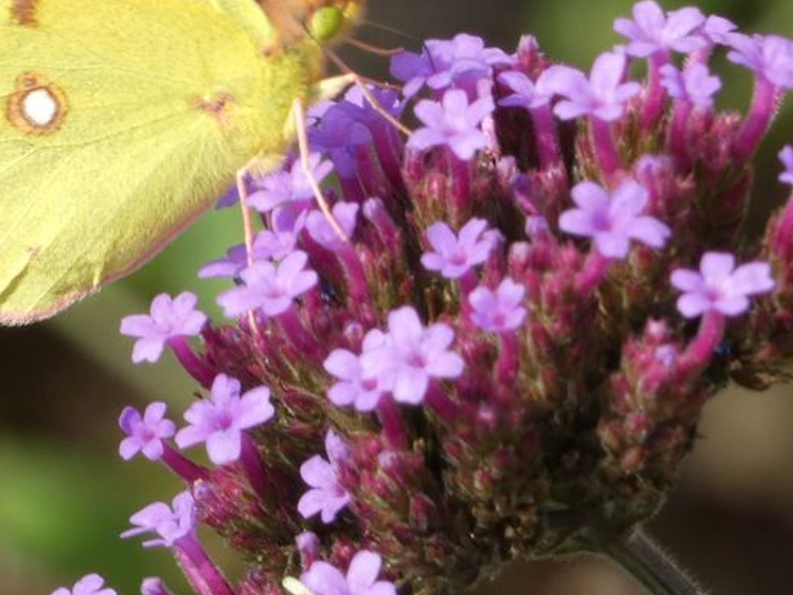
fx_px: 16219
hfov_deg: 2.8
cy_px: 145
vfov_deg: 2.1
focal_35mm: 708
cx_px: 260
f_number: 5.6
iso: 100
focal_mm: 76.7
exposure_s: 1/100
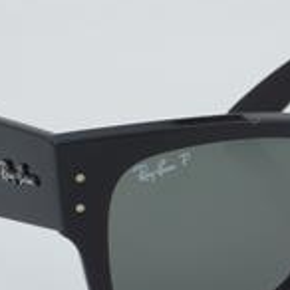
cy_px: 205
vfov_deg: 10.0
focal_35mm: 174
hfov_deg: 10.0
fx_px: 1649
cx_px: 228
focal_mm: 50
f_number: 32
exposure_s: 1/4
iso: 100
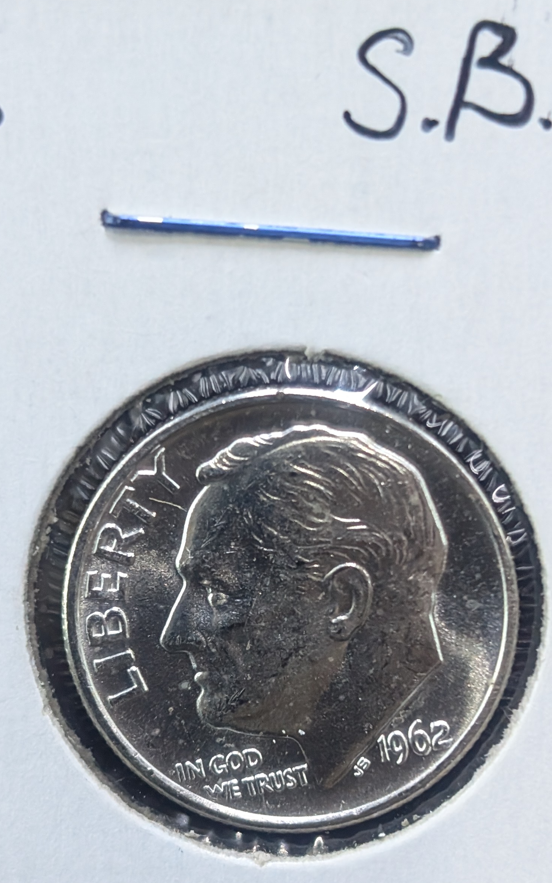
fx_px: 2166
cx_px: 276
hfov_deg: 14.5
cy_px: 543
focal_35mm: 90
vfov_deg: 23.0
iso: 333
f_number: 1.68
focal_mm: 6.9
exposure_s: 1/60
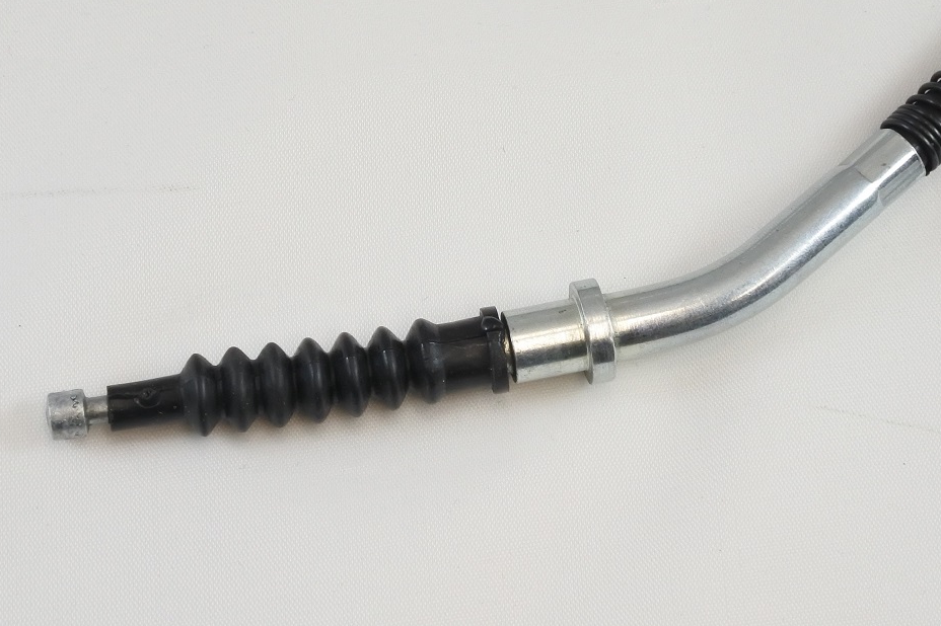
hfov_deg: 22.9
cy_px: 155
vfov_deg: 15.4
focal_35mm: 88
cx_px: 693
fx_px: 2299
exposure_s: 1/160
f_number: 4.5
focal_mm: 18.9
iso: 400
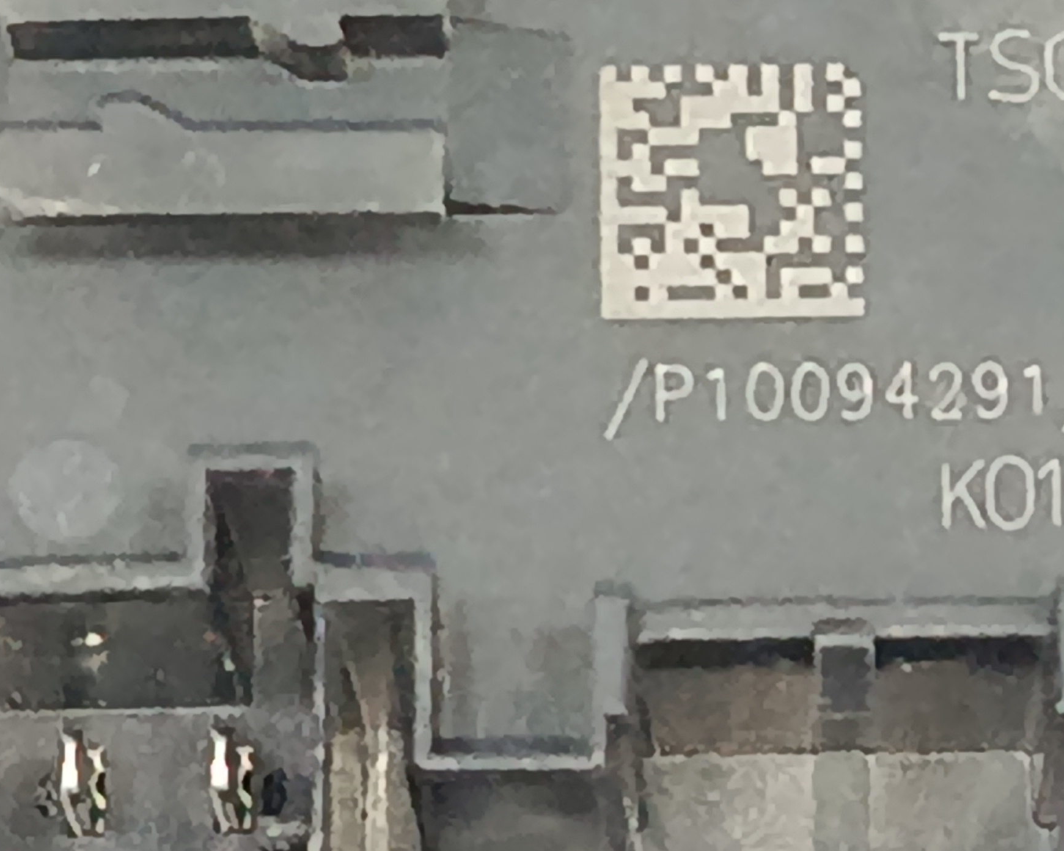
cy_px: 46
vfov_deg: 6.9
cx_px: 1140
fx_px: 6991
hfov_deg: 8.6
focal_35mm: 222
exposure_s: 1/33.3
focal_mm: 5.24
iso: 1025
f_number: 1.7
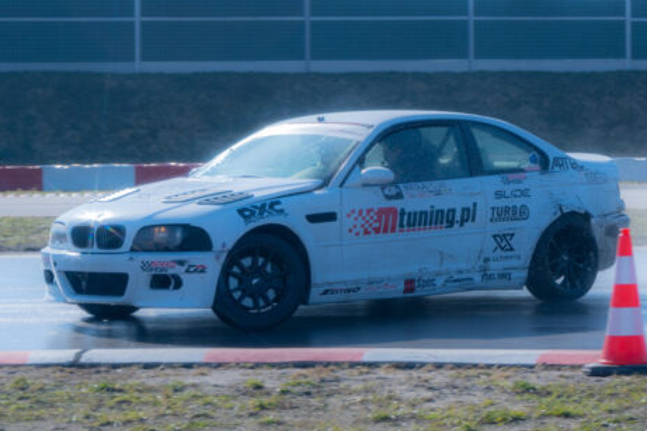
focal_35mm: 165
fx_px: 2964
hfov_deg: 12.4
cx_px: 425
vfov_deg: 8.3
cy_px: 181
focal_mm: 66
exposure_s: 1/640
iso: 100
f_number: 5
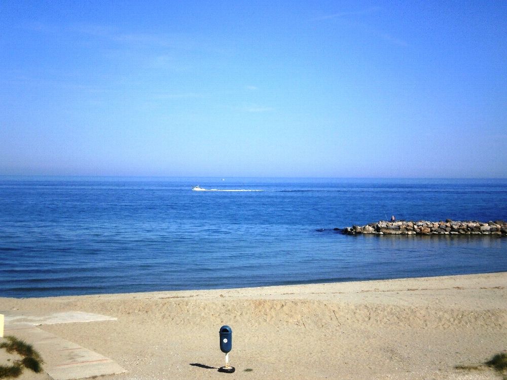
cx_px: 254
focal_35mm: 64
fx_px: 937
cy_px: 190
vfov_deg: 22.9
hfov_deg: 30.3
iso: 100
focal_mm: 11.3
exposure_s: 1/200
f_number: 13
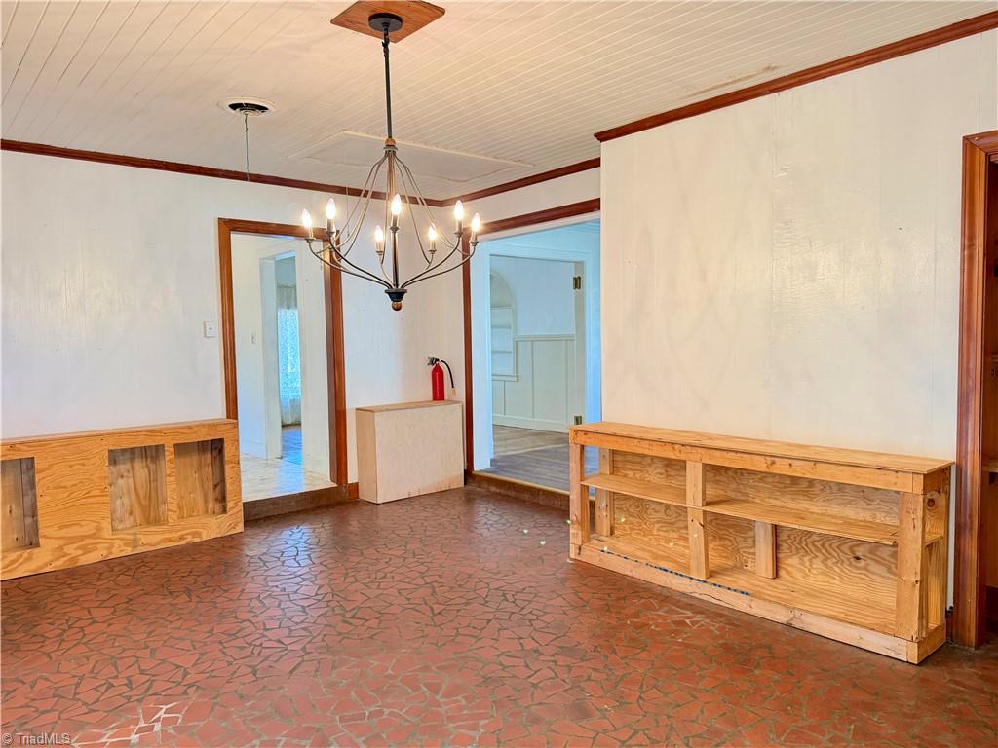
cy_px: 374
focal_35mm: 24
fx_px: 692
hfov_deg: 71.6
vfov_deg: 56.8
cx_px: 499
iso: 400
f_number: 1.78
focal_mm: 6.76
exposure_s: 1/60
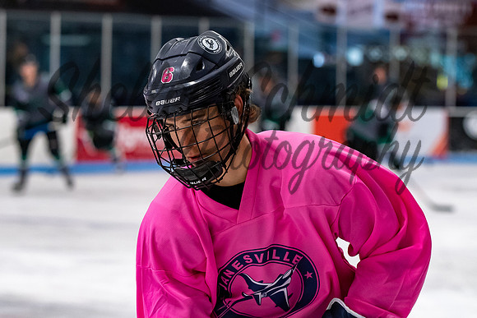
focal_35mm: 183
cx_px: 192
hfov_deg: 11.2
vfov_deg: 7.5
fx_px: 2427
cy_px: 128
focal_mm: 102
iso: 2000
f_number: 3.5
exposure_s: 1/800
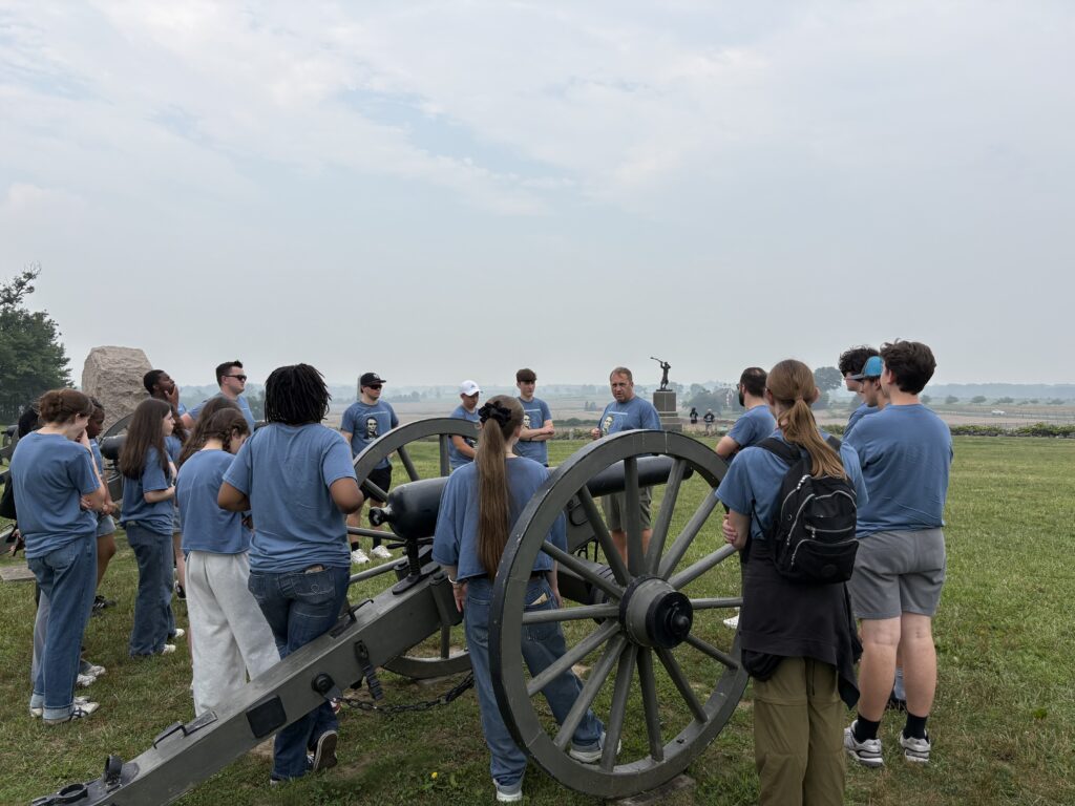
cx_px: 538
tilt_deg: -1.2
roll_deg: -0.9
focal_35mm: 26
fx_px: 807
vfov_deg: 53.1
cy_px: 403
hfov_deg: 67.3
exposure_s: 1/3623
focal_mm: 5.96
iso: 50
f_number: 1.6
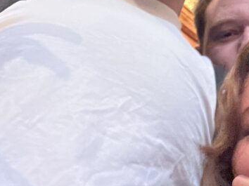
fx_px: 748
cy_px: -105
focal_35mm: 104
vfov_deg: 13.3
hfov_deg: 18.1
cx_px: 290
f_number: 2.2
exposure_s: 1/17
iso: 800
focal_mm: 2.71
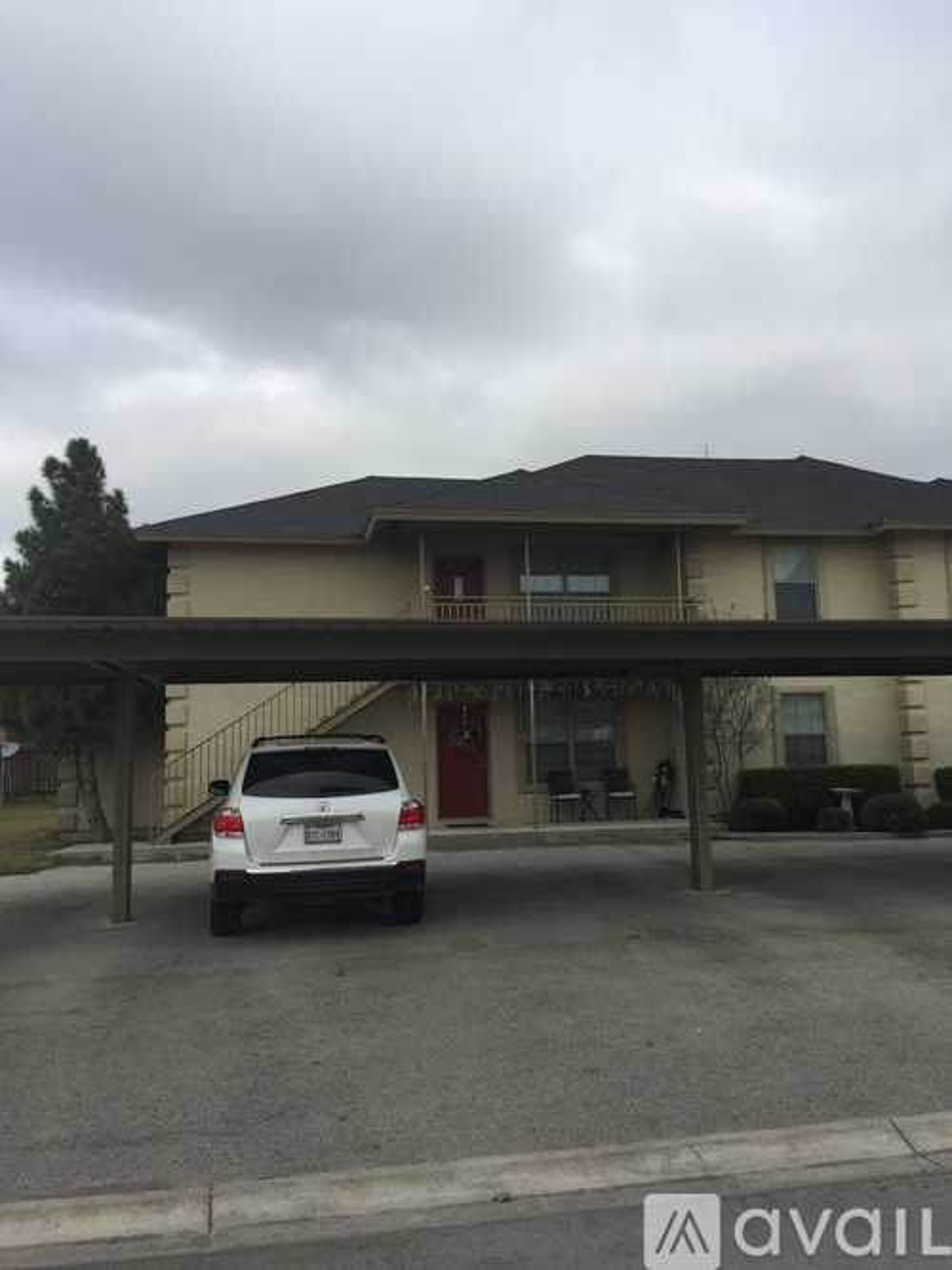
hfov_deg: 48.2
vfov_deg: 61.7
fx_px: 1064
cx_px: 476
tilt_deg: +7.5
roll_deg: +1.0
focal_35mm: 29
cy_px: 635
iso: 32
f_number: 2.2
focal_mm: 4.15
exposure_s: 1/1099
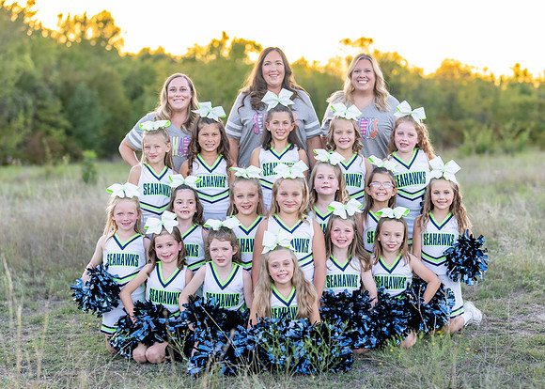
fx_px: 1090
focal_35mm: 70
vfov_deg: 20.2
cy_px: 215
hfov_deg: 28.1
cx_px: 289
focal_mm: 50
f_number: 1.6
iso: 100
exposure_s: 1/400
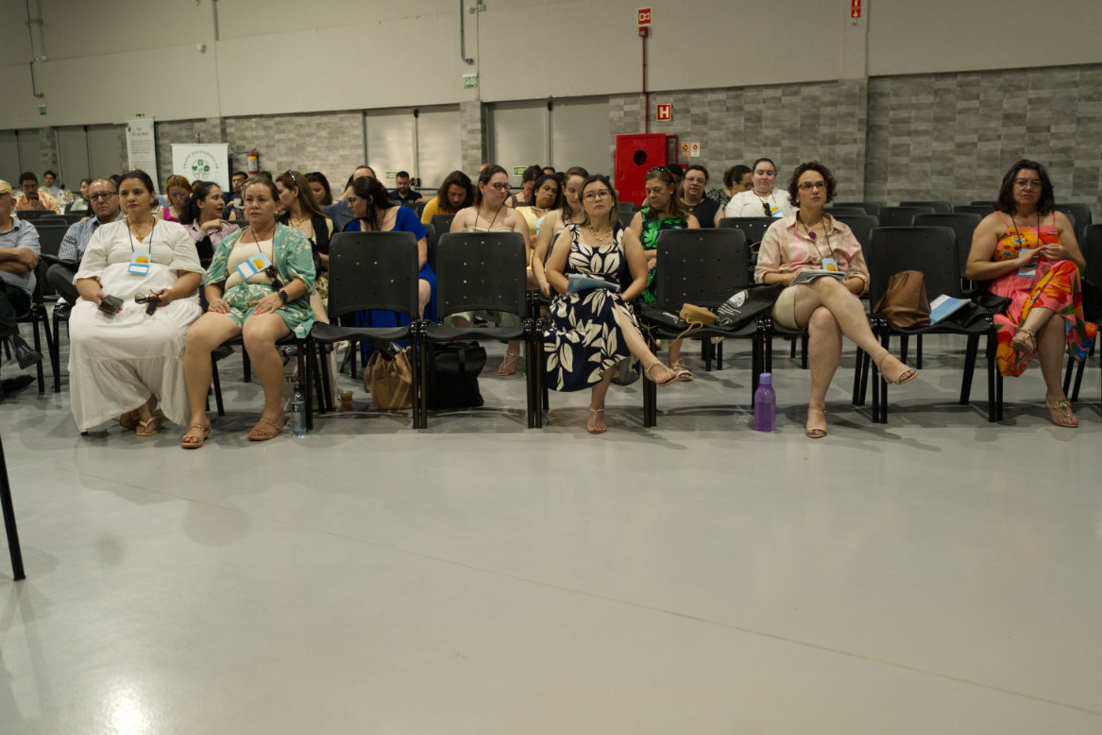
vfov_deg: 36.9
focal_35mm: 36
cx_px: 554
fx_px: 1102
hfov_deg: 53.1
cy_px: 365
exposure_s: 1/100
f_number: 2.8
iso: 2000
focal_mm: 35
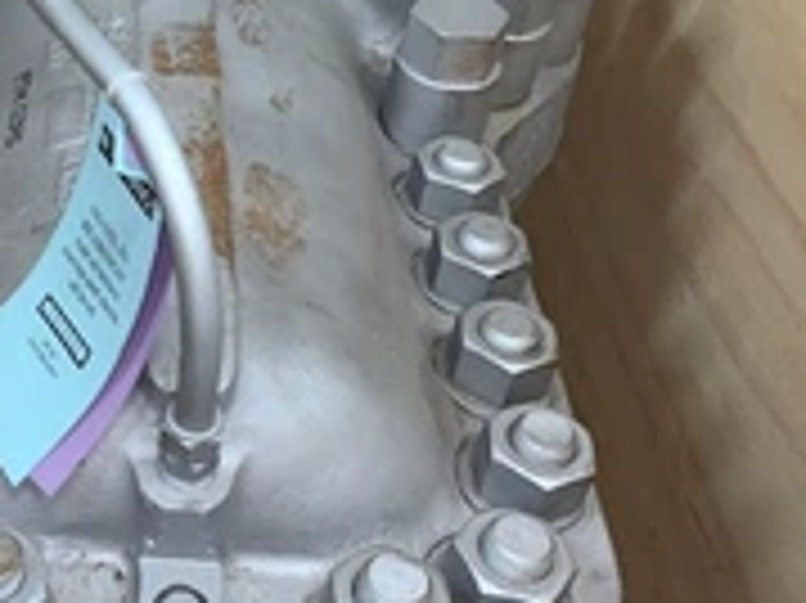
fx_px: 1350
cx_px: 54
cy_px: 243
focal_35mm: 58
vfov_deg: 25.2
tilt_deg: -40.4
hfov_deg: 31.4
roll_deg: -2.1
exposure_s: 1/13
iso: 80
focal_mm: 4.25
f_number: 1.8
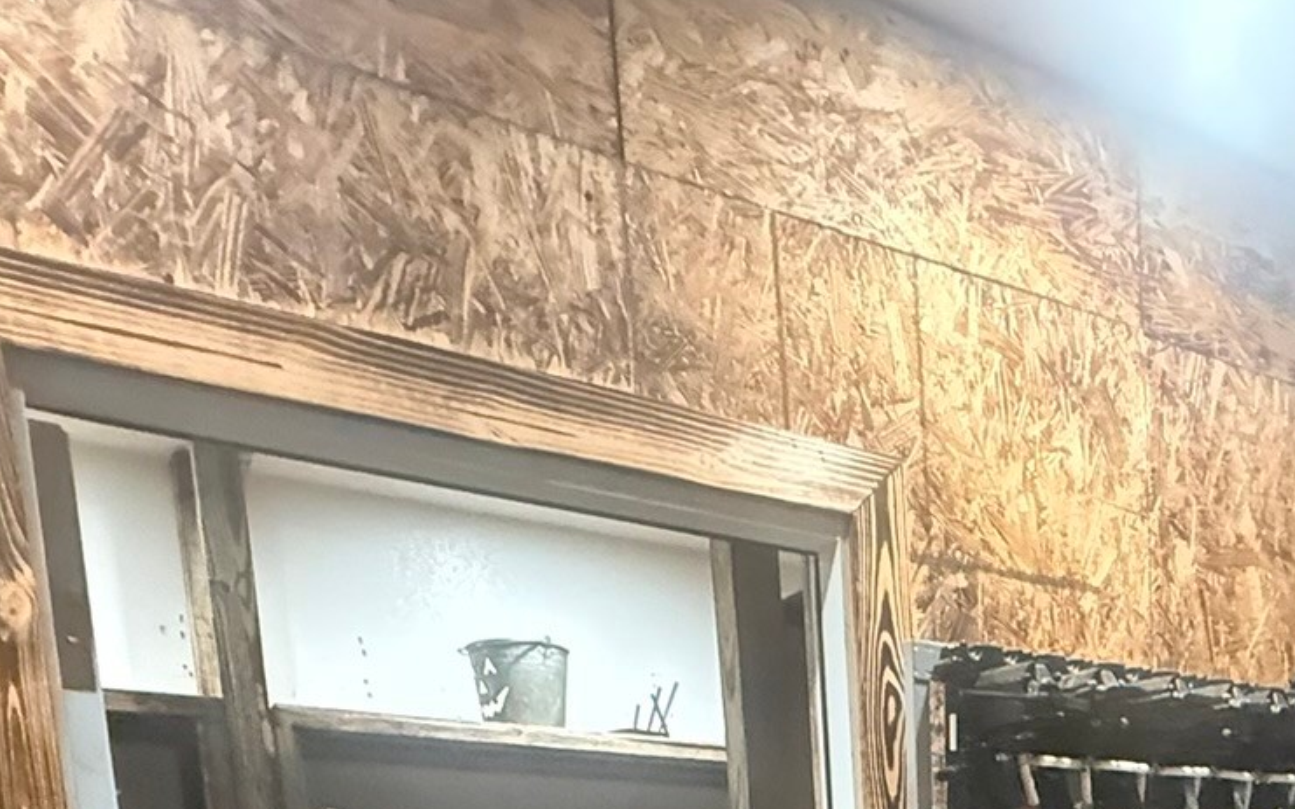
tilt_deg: -8.2
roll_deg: +1.2
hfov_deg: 44.7
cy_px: 1225
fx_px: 1447
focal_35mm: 41
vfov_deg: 24.2
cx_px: 1118
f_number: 2.2
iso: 1250
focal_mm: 2.22
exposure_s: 1/60
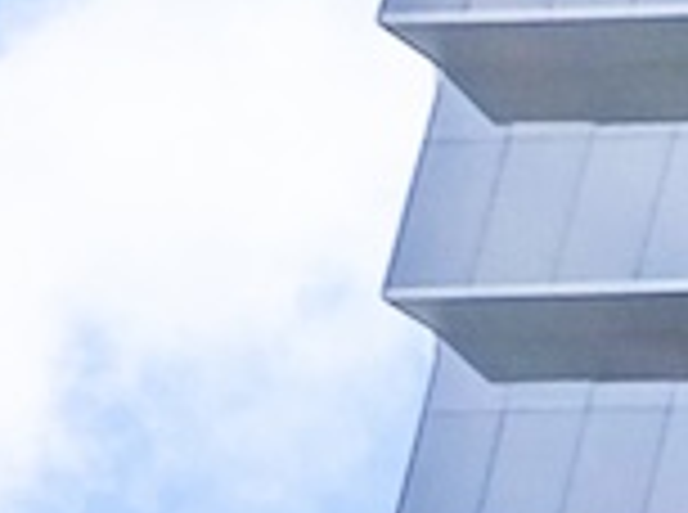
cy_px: 979
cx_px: 1668
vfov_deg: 11.2
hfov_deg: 12.6
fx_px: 2399
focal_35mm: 121
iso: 100
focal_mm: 10
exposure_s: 1/200
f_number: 11
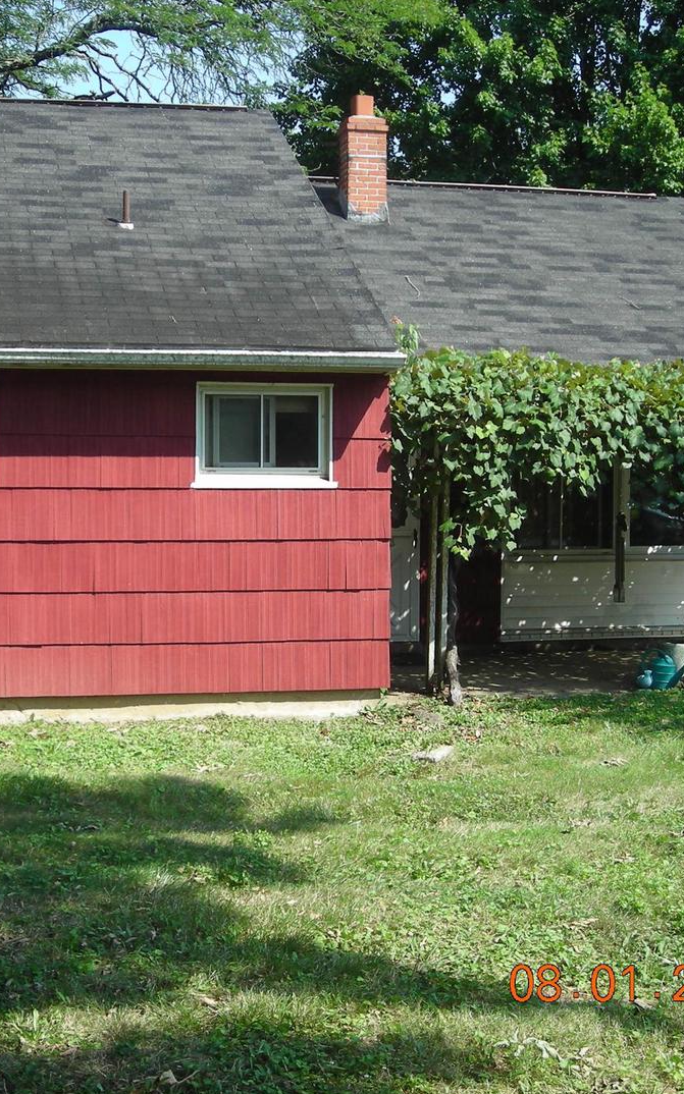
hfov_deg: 24.0
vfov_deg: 37.5
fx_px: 1611
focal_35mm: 54
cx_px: 298
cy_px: 548
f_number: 3.2
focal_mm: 6.3
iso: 50
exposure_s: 1/280
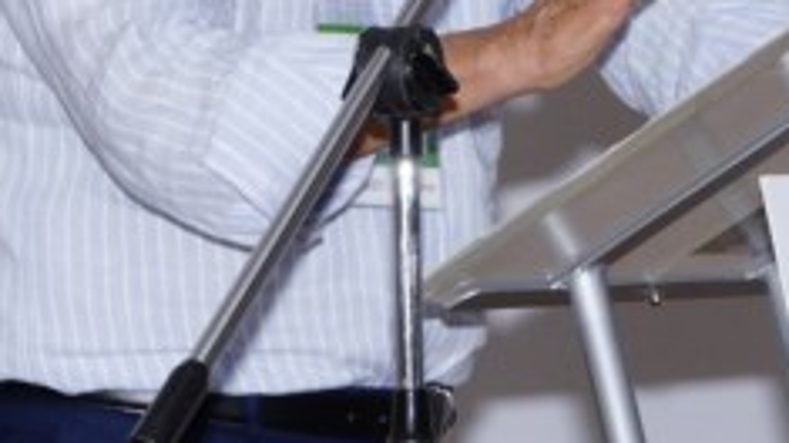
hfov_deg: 6.3
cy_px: -141
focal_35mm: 341
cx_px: 574
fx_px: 7139
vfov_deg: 3.5
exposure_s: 1/125
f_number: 9
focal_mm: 85
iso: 800
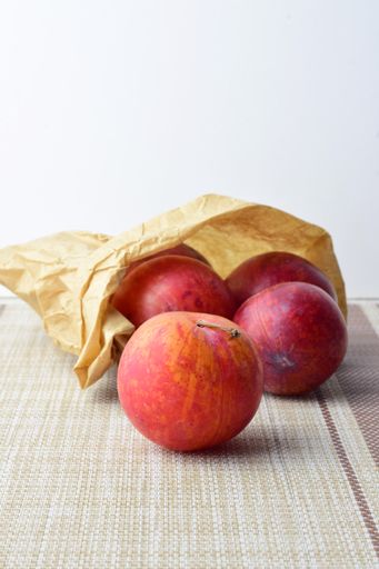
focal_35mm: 75
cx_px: 190
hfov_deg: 18.2
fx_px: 1185
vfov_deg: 27.0
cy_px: 284
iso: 100
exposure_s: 1/4
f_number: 16
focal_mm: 50
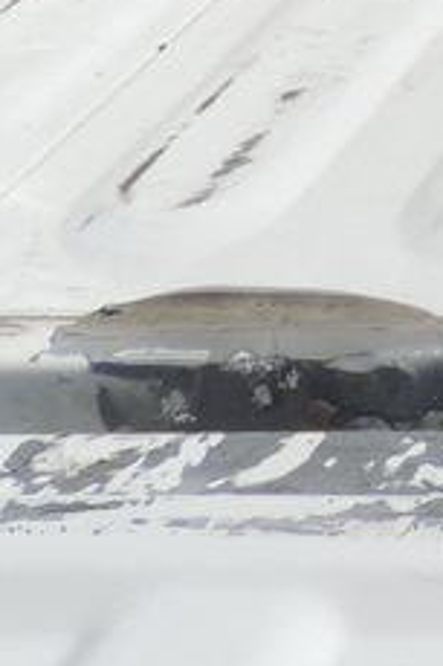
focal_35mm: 139
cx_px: 1526
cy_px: -484
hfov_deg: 7.9
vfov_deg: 13.4
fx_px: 2569
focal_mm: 4.3
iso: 80
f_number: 4.2
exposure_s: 1/1600
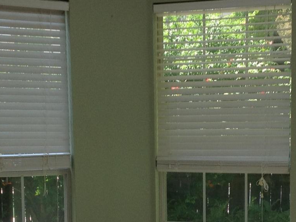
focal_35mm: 92
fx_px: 787
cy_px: 196
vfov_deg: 15.9
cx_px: 167
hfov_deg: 21.3
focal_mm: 4.28
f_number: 2.4
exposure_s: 1/277
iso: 50
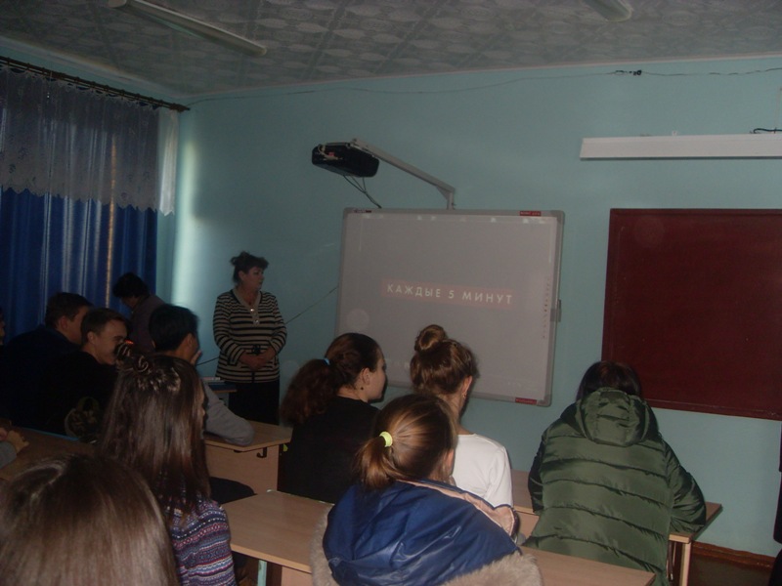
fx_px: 836
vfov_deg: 38.7
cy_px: 293
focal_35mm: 37
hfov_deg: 50.1
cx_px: 391
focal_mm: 6.3
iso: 160
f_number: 2.8
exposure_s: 1/45
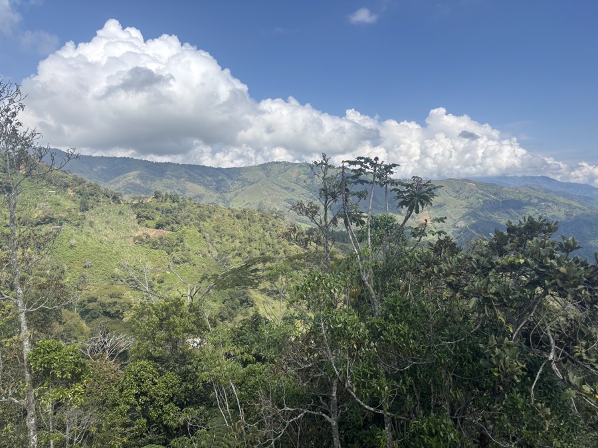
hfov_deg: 67.3
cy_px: 224
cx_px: 299
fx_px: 449
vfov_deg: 53.1
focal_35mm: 26
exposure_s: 1/3413
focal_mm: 5.96
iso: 50
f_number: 1.6
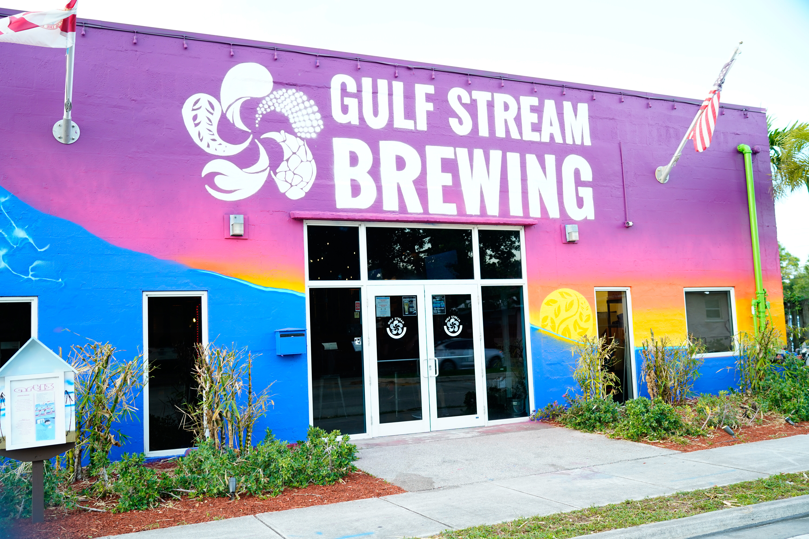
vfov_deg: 37.9
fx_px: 786
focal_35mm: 35
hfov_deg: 54.4
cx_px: 404
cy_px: 270
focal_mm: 35
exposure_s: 1/80
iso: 320
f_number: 2.8
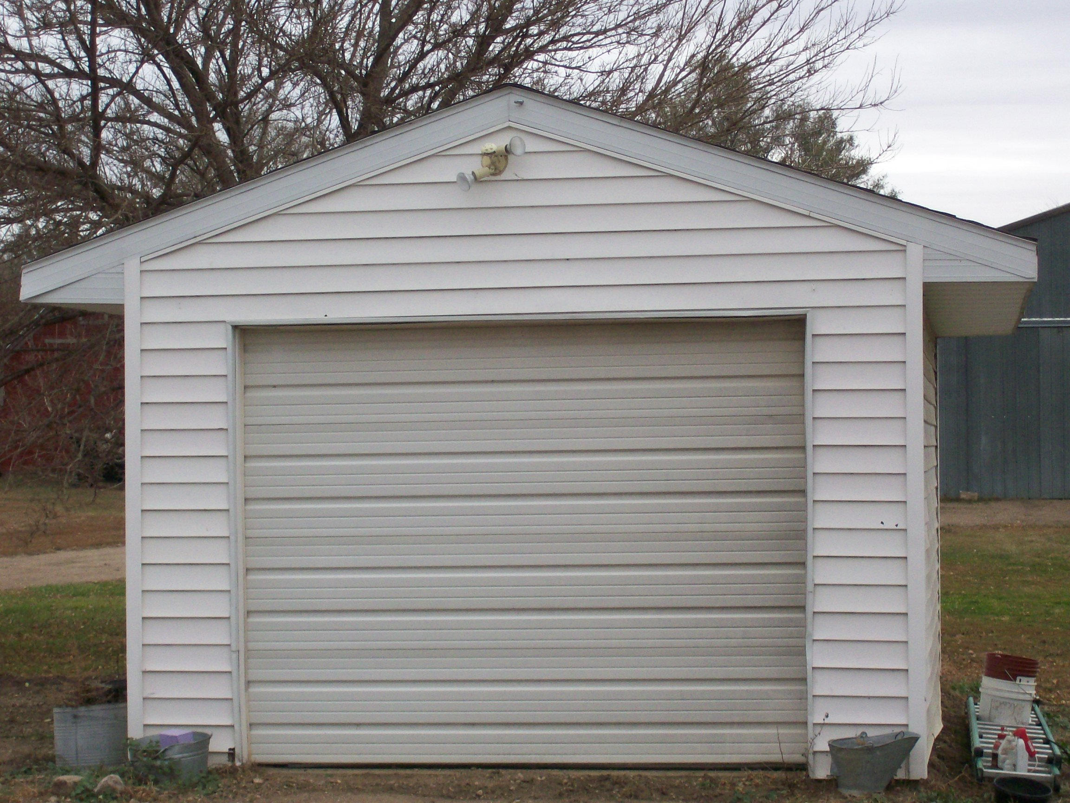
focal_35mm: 87
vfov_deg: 17.0
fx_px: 2689
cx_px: 535
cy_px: 402
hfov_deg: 22.5
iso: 140
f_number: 4.3
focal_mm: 14.3
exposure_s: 1/122
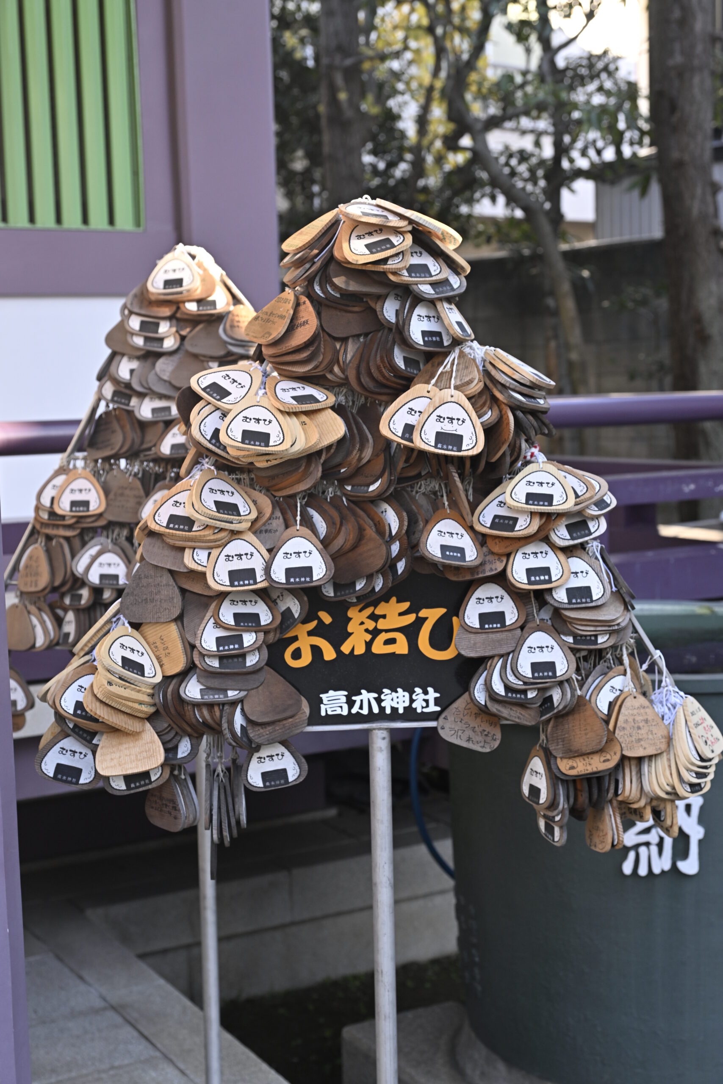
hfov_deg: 27.5
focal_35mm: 49
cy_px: 542
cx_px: 362
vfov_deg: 40.3
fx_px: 1476
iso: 500
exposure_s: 1/125
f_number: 5.6
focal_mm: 49
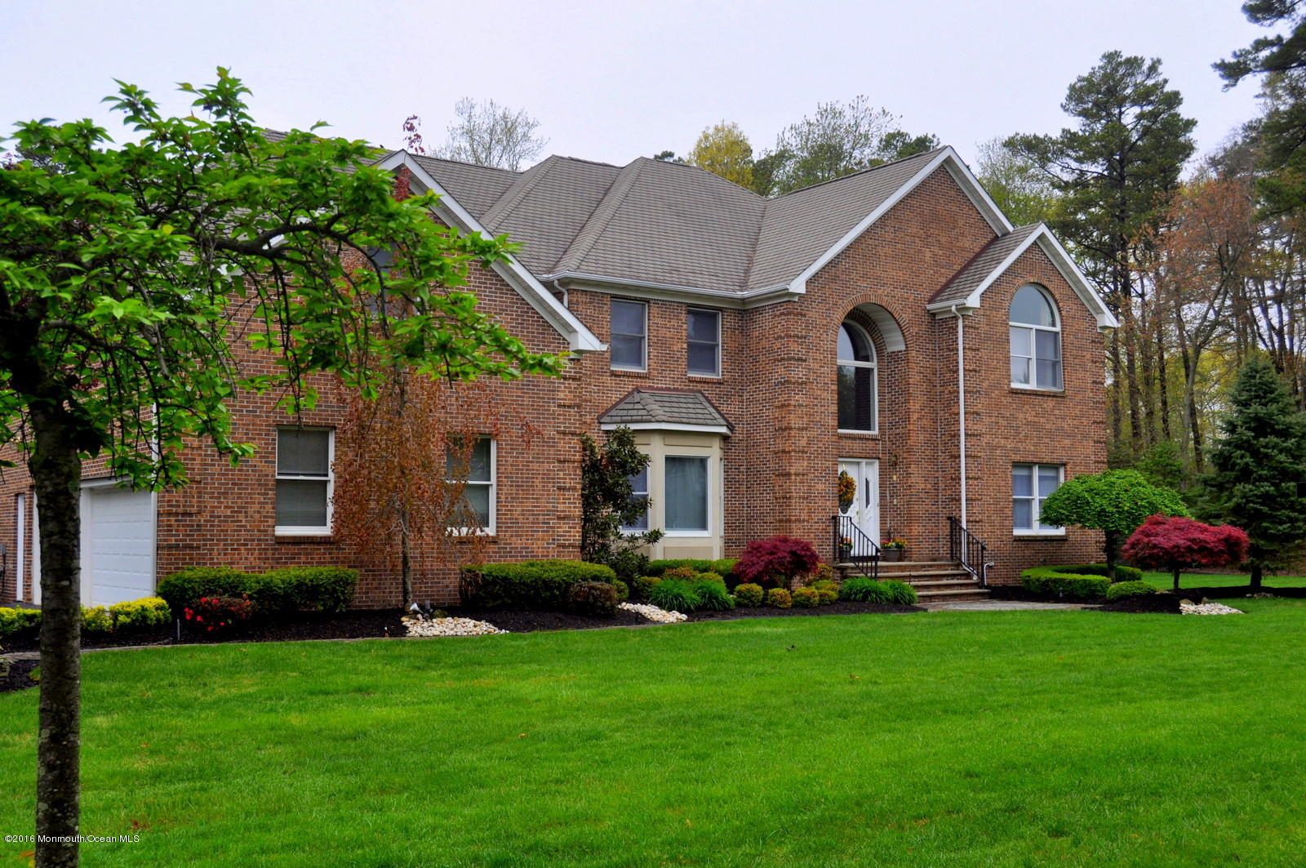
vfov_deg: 34.1
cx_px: 653
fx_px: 1413
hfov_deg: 49.6
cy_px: 434
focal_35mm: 39
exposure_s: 1/200
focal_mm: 26
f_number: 7.1
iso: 200
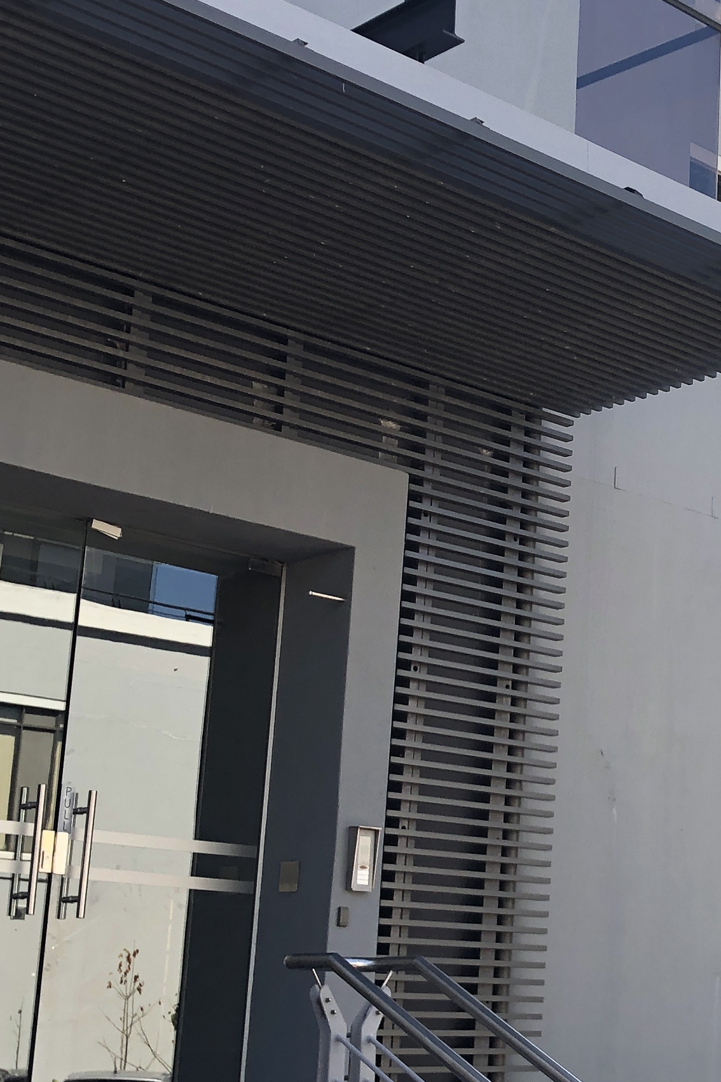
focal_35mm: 69
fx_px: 2074
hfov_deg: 18.6
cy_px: 563
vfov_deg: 29.2
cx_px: 885
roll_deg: -0.3
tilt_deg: +13.4
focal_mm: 3.99
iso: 20
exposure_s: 1/326
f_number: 1.8
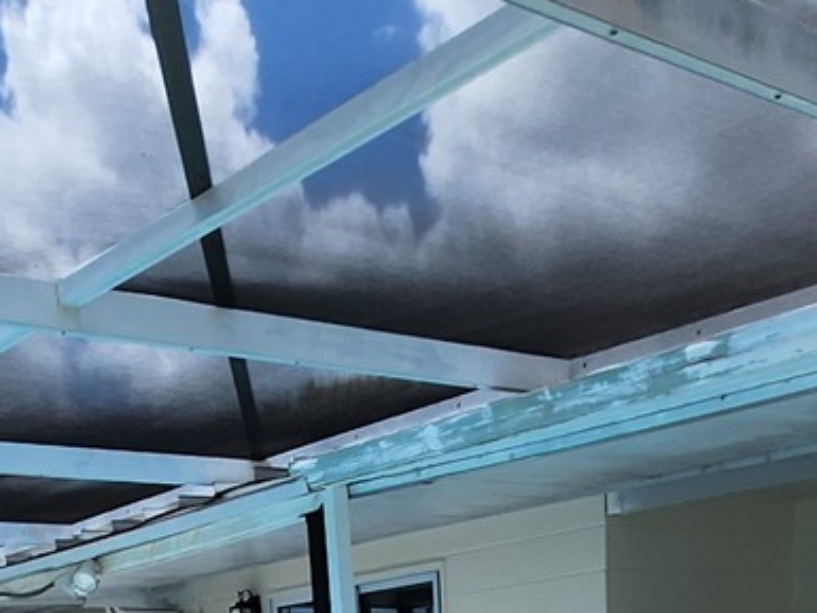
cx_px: 395
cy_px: 1192
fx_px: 1275
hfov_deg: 35.5
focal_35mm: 54
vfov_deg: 18.7
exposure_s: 1/1480
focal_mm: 1.74
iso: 32
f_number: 2.2
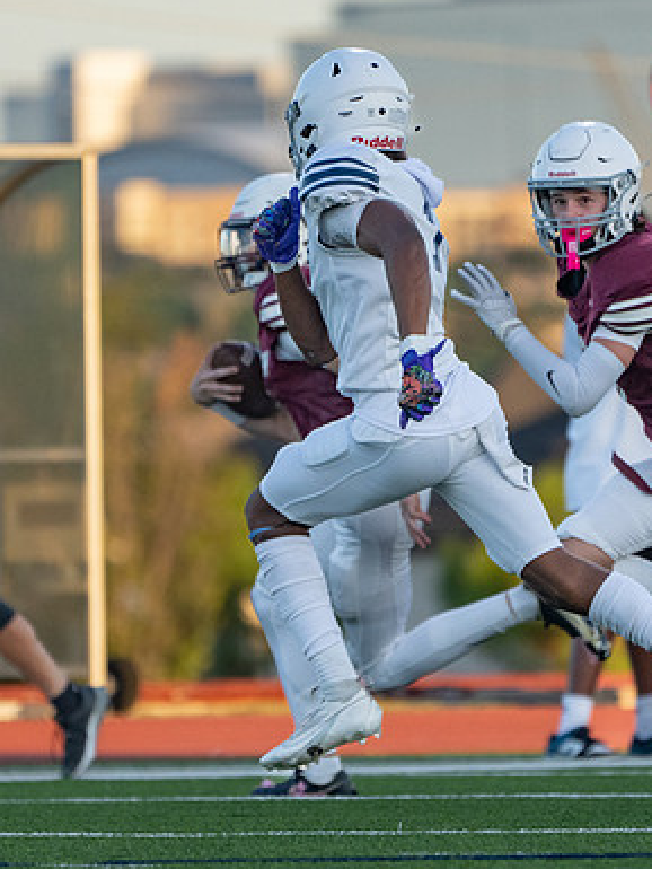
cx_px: 428
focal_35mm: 878
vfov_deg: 2.3
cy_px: 467
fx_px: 22038
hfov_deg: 1.7
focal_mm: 400
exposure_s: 1/1250
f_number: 5.6
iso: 1250
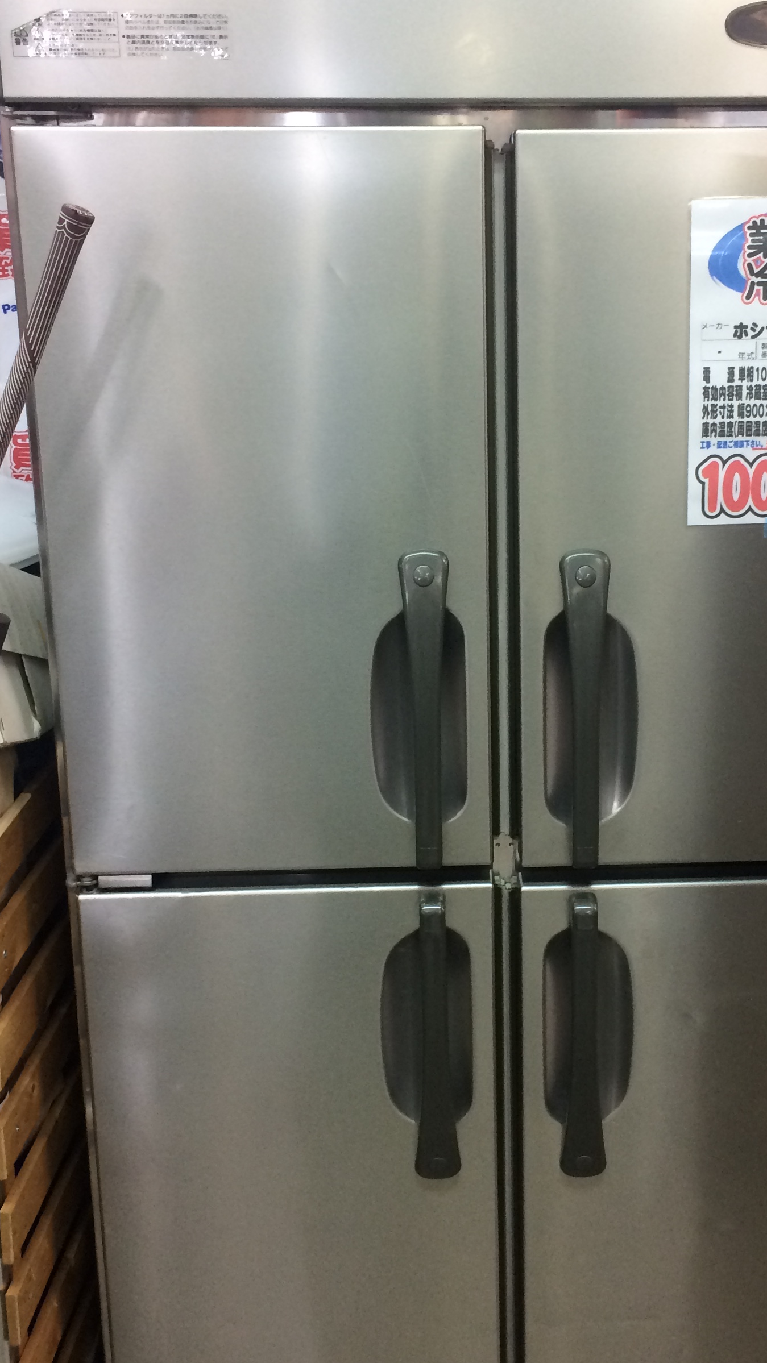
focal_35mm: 43
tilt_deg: -14.4
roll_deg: -1.5
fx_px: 1555
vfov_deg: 47.3
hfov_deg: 27.6
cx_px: 501
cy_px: 637
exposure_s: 1/33
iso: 64
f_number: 2.2
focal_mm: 4.15
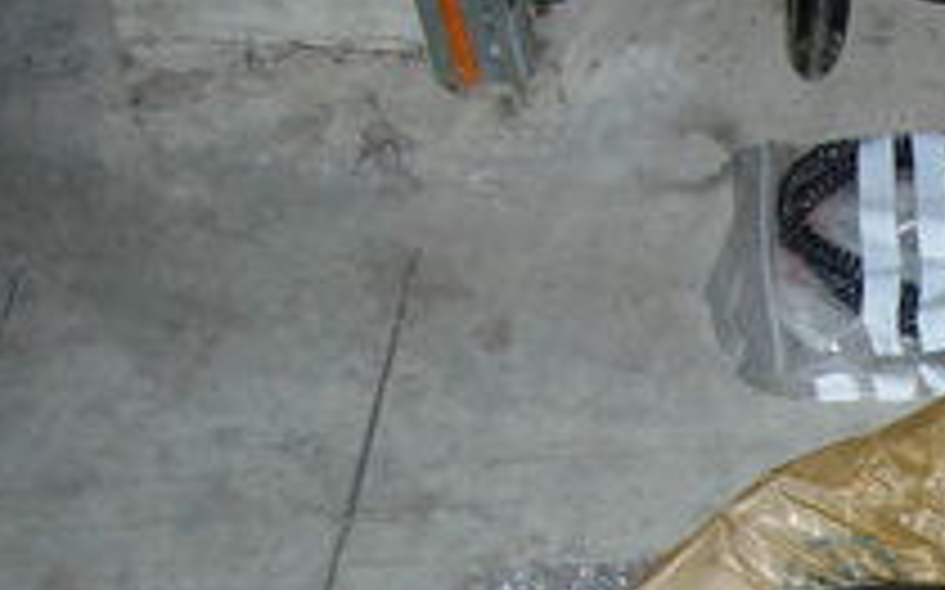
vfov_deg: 10.4
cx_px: 1400
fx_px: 3166
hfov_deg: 15.7
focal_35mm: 123
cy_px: 752
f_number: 2.8
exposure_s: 1/64
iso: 79
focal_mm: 7.8
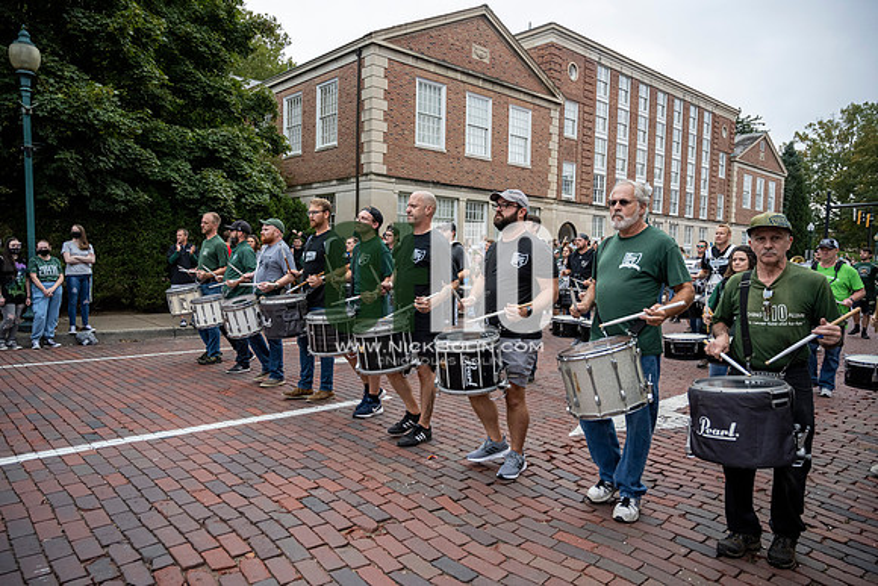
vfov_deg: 53.2
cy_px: 293
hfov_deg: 73.7
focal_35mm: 24
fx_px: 585
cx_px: 439
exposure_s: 1/1600
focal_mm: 24
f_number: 4
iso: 1000
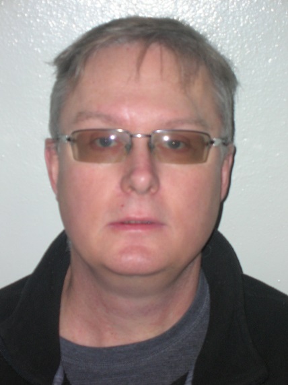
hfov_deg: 14.9
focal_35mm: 99
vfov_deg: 19.8
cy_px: 192
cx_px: 144
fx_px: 1100
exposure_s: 1/60.1
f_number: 4.8
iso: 87
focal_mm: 16.4
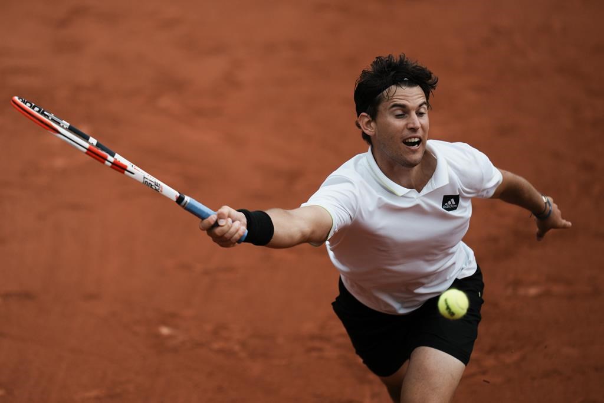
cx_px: 302
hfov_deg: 5.2
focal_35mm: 400
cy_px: 202
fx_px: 6712
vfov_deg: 3.4
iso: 200
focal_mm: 400
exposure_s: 1/3200
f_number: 2.8
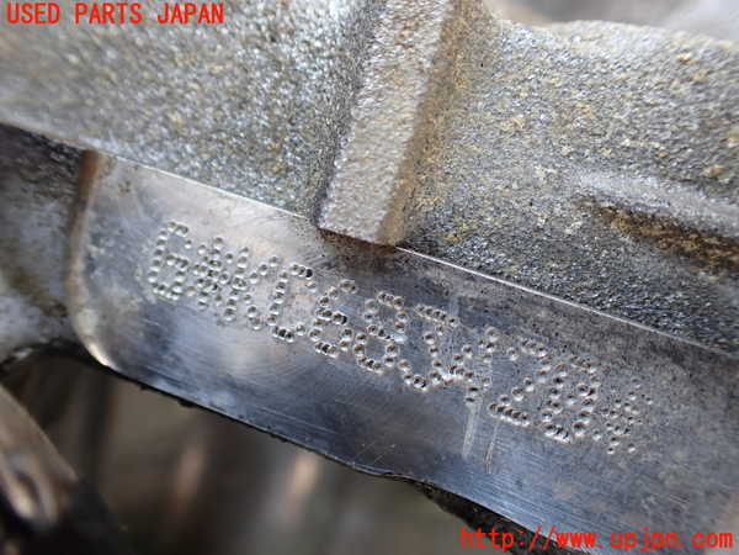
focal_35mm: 30
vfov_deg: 46.8
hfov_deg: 60.0
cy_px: 278
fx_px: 640
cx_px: 370
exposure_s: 1/125
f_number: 2.3
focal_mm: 5.4
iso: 160
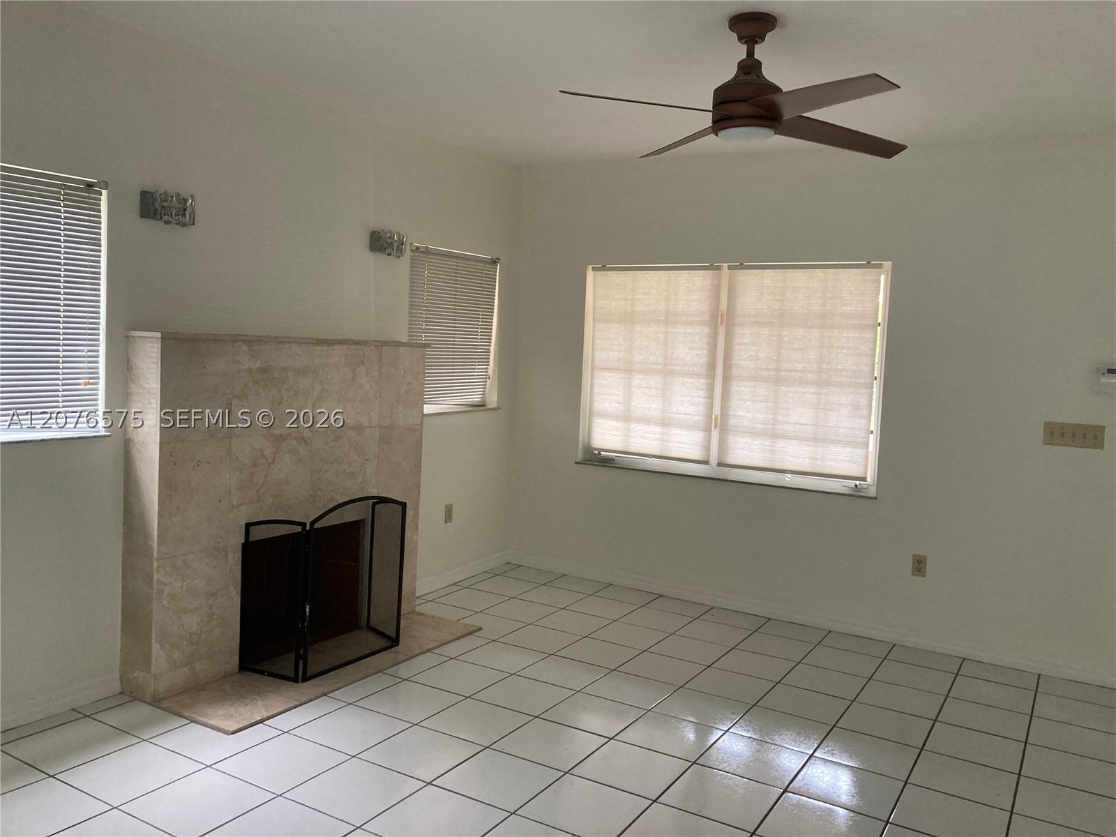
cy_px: 418
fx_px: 903
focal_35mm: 28
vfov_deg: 49.7
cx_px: 558
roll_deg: -1.8
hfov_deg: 63.4
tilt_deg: -3.6
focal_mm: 3.99
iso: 160
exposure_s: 1/60
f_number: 1.8
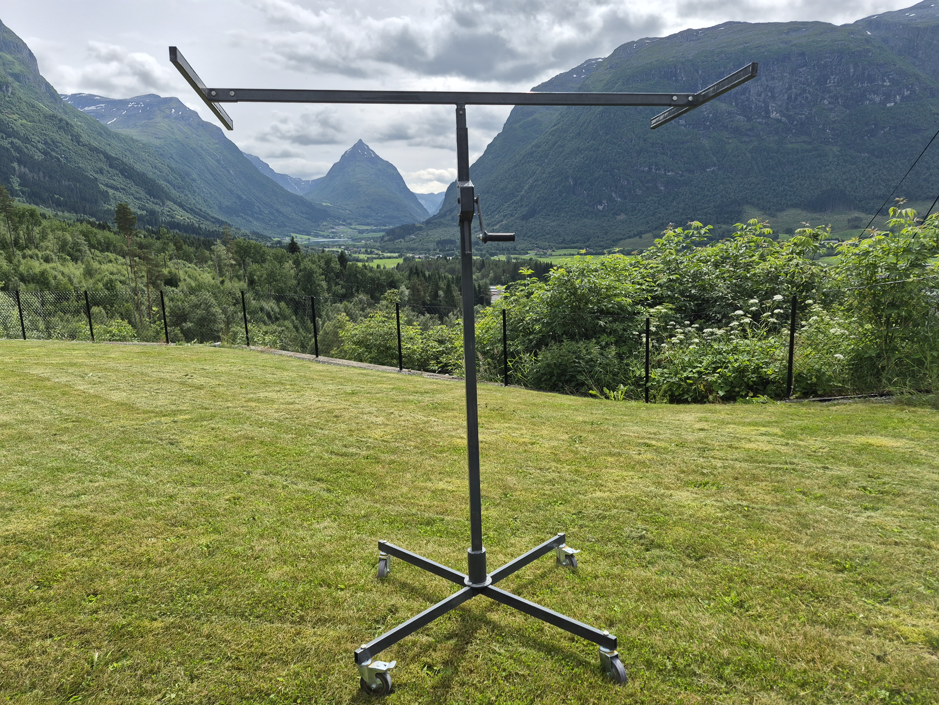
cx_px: 470
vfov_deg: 58.9
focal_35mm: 23
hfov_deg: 73.9
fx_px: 624
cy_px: 352
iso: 80
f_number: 1.8
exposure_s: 1/5312
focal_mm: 5.4
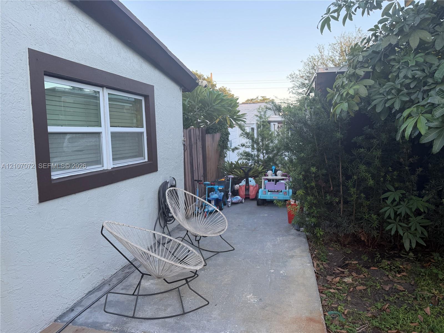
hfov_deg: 71.6
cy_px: 166
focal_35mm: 24
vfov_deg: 56.8
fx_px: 308
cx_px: 222
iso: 80
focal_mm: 6.76
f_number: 1.78
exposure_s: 1/251
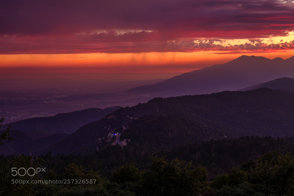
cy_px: 98
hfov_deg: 38.9
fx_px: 416
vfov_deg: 26.5
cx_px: 147
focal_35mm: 51
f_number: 22
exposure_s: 1/1.25
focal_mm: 34.2
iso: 100
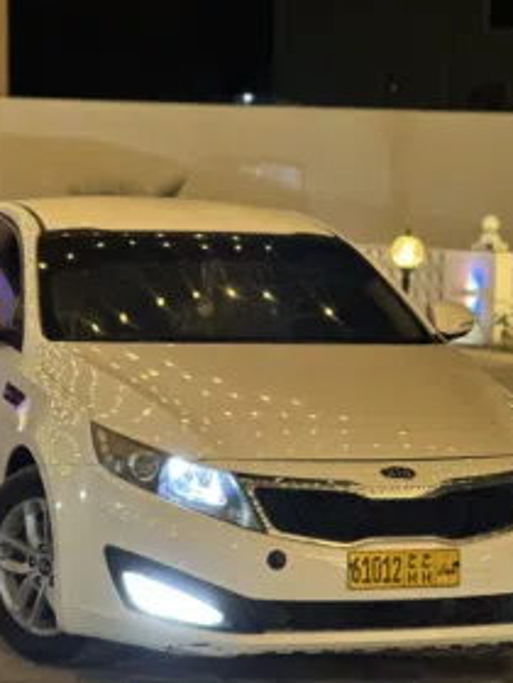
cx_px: 232
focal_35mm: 110
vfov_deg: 17.9
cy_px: 424
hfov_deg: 13.5
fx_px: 2174
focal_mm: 9
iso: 250
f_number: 2.8
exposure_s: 1/33
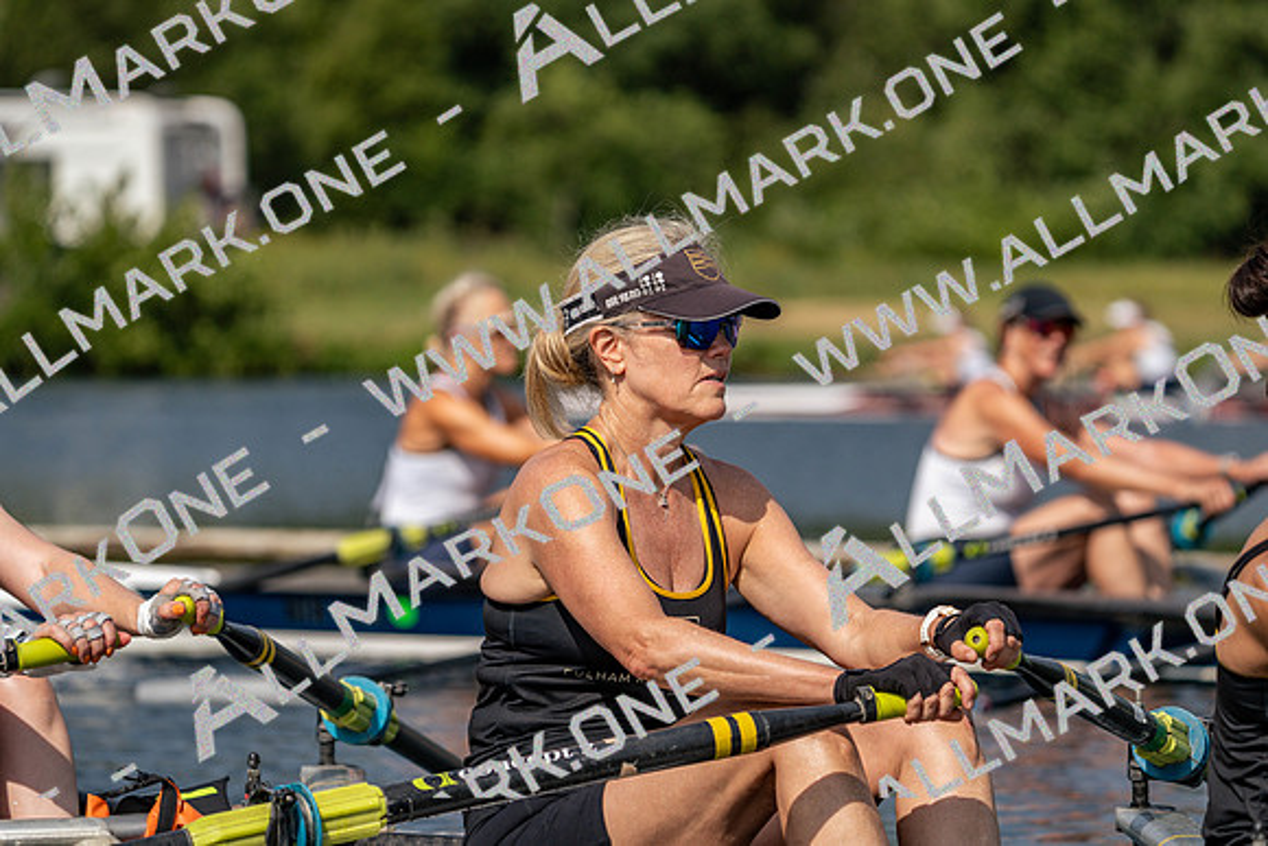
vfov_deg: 5.5
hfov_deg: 8.2
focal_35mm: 252
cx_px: 634
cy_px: 423
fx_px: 8878
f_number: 6.3
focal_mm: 252
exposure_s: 1/1600
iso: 160
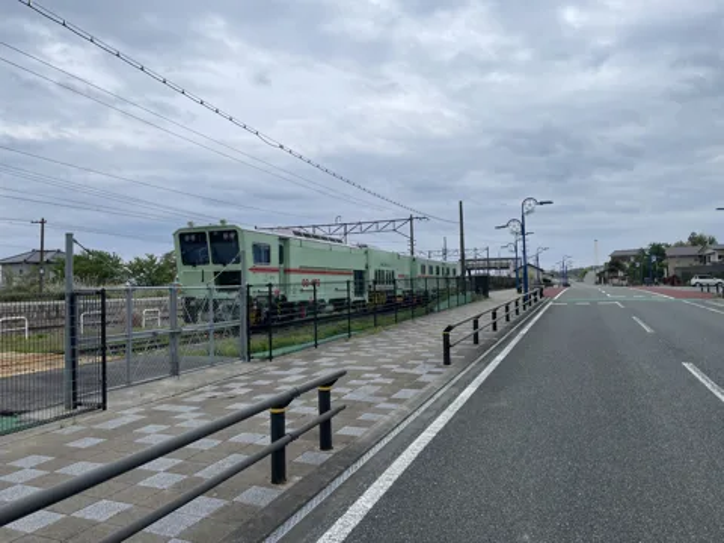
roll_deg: +2.7
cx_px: 362
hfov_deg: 67.3
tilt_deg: +4.5
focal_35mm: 26
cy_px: 272
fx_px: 544
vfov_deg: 53.1
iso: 32
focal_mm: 4.2
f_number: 1.6
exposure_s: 1/5051
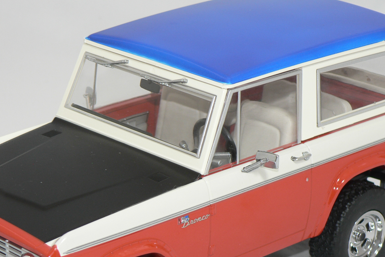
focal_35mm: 140
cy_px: 180
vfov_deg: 9.8
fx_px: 1497
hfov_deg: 14.7
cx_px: 179
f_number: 3.2
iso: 80
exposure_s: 1/60
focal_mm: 14.9
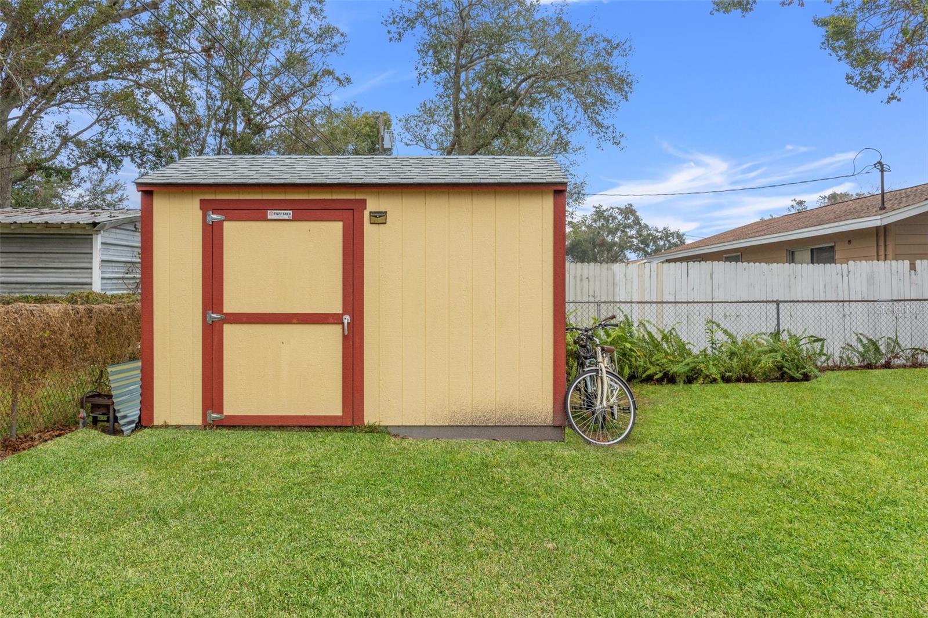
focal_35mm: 30
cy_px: 309
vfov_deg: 43.6
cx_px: 464
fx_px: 773
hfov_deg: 61.9
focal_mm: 20
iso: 400
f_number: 8
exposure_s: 1/50
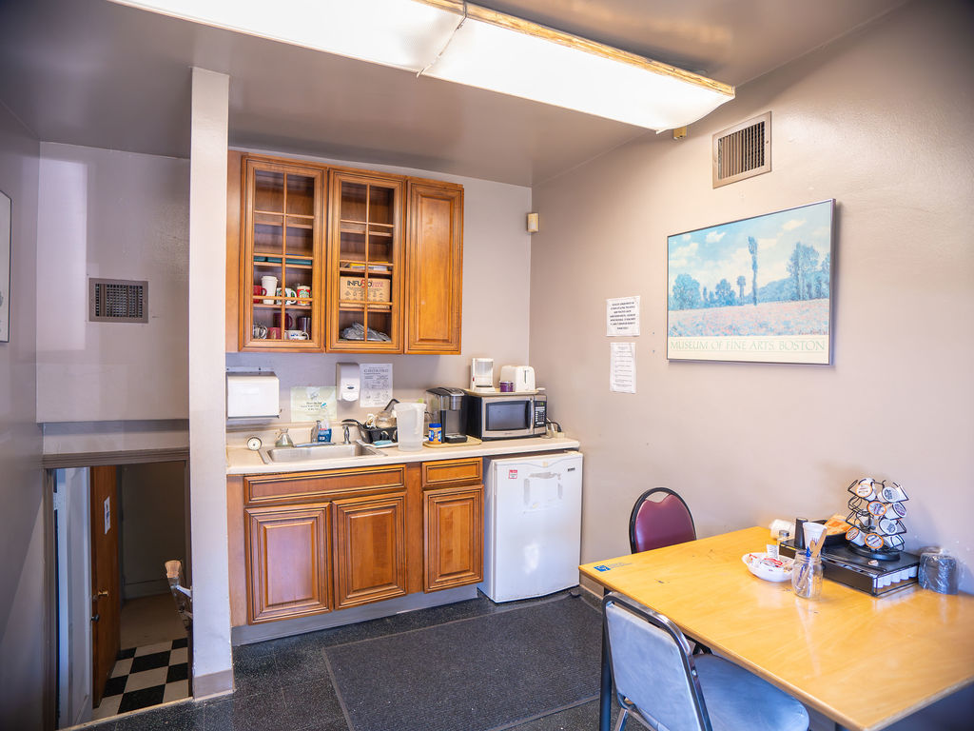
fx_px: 537
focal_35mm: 19
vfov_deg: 68.4
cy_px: 367
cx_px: 485
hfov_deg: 84.4
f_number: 2.5
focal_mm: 16
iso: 800
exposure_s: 1/160
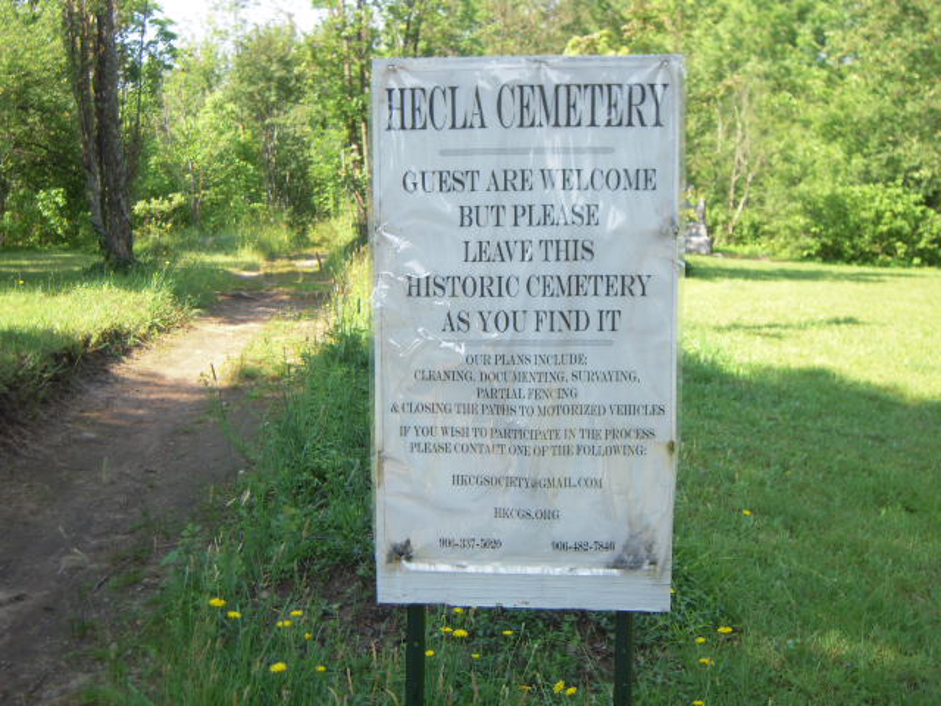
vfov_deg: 32.2
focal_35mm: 45
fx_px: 1223
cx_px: 470
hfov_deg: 42.1
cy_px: 353
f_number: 3.3
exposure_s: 1/200
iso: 100
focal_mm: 8.1
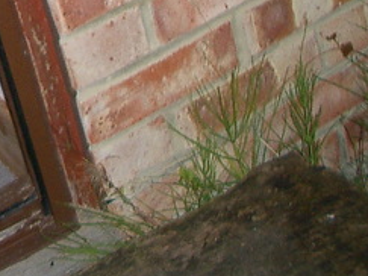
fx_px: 1211
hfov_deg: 15.5
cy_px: -91
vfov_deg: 12.5
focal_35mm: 114
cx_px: -227
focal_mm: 5.8
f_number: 2.6
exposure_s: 1/40
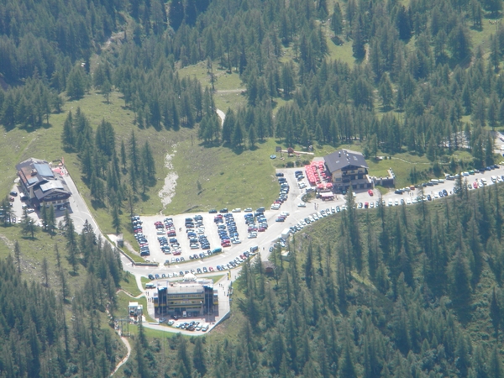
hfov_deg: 7.1
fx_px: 4048
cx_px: 252
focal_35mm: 278
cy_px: 189
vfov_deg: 5.3
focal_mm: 50.4
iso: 80
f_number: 5.4
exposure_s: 1/322
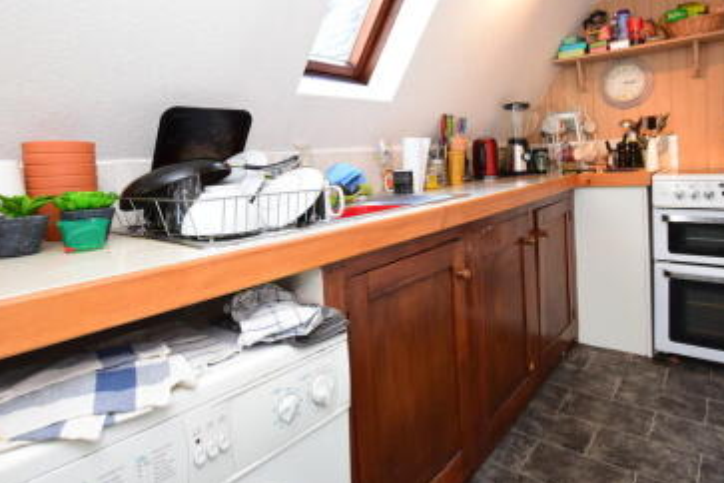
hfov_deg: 79.3
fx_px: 435
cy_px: 173
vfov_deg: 57.1
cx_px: 395
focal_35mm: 22
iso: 1600
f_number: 7.1
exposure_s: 1/60
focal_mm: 11
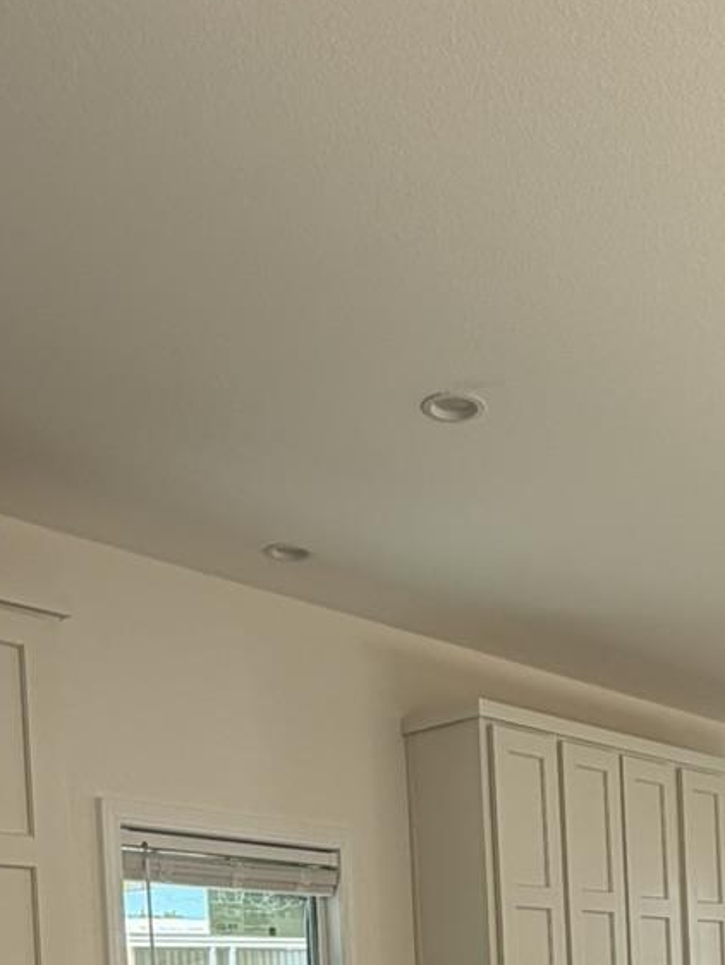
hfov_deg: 28.0
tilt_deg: -3.8
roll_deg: +2.4
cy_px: 1102
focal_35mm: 51
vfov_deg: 32.3
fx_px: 1423
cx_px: 588
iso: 40
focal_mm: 2.22
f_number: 2.2
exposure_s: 1/222
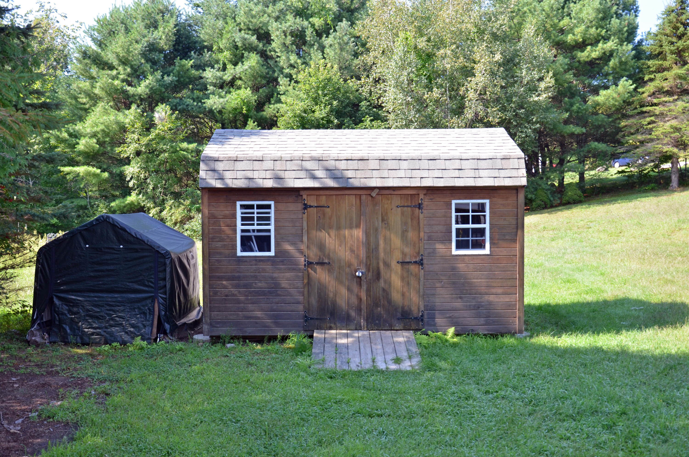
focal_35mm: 36
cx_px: 344
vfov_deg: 36.7
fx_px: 688
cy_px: 228
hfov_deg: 53.2
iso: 200
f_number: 5.6
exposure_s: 1/125
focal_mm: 24
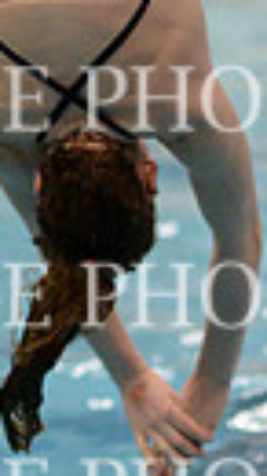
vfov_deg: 5.4
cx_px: 55
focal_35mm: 397
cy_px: -198
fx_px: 5003
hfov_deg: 3.1
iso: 6400
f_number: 2
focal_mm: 85
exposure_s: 1/1250
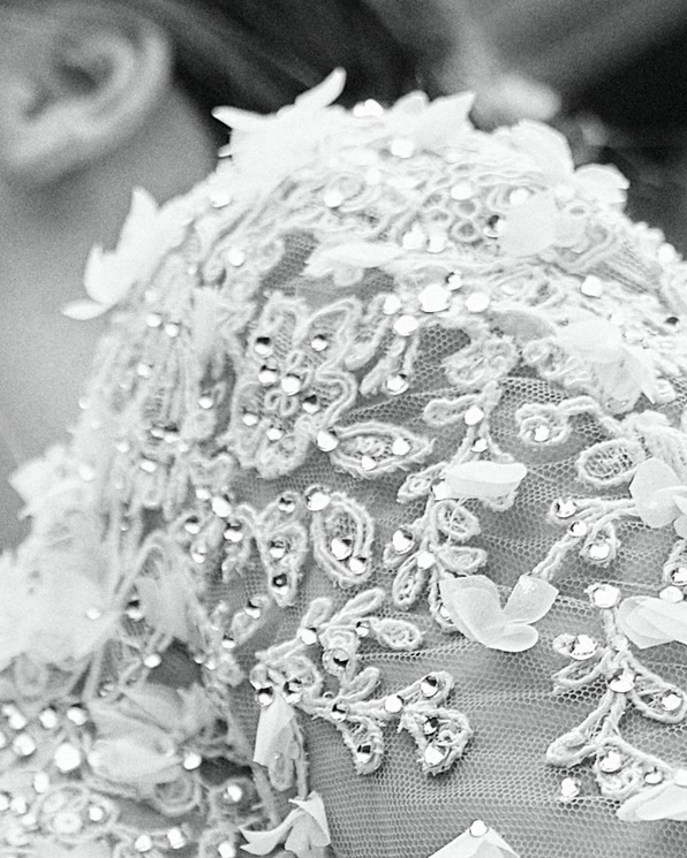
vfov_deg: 12.5
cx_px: -567
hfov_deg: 9.7
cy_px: 1073
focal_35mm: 150
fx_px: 3812
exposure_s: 1/2500
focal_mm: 31
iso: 400
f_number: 2.8
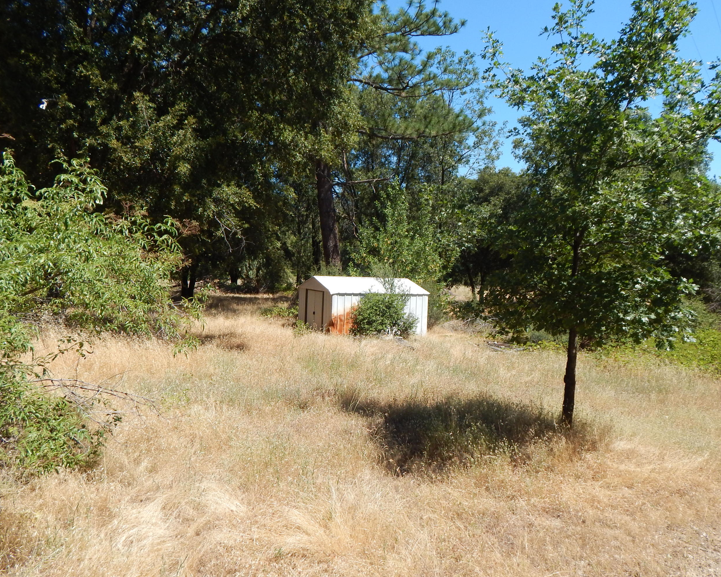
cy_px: 286
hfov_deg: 66.0
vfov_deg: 54.9
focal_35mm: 26
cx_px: 374
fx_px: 555
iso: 125
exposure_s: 1/1250
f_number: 3
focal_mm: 4
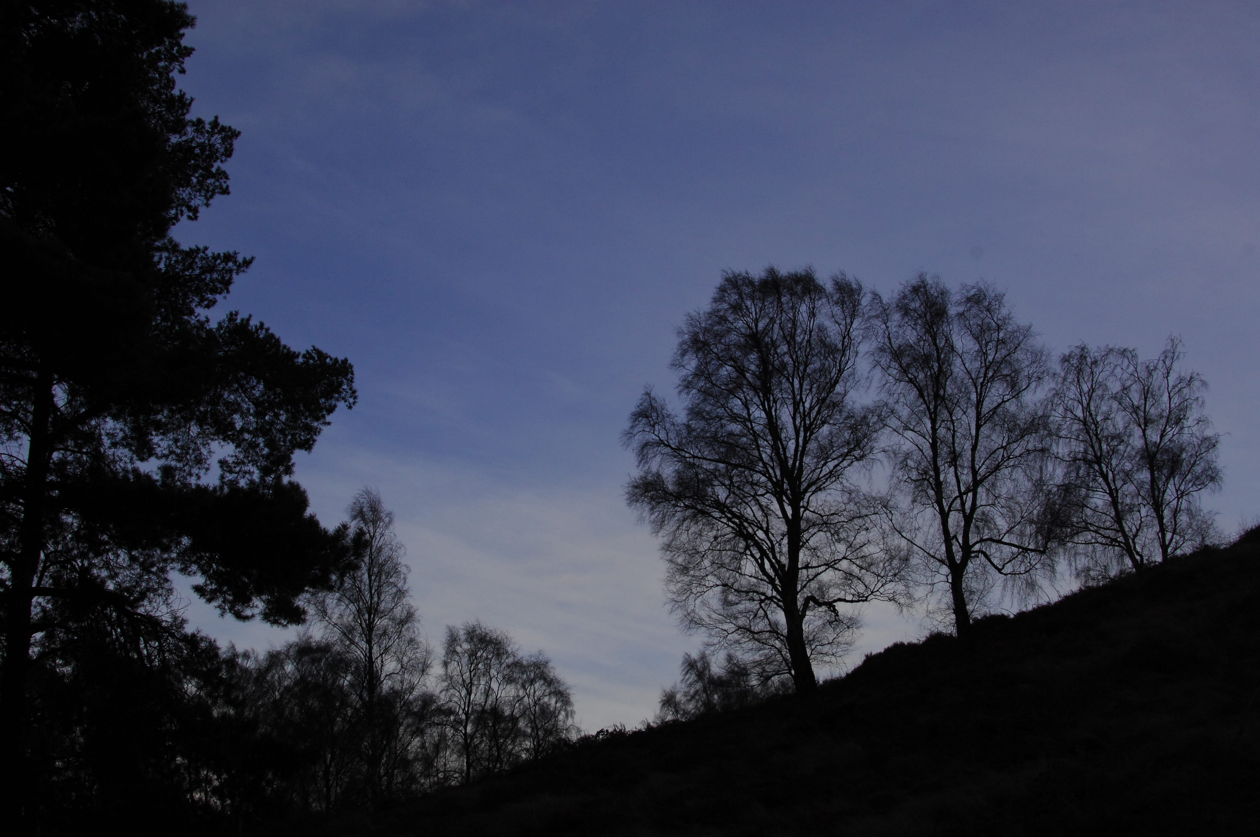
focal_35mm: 52
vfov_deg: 25.7
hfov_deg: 37.9
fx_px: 1835
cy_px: 418
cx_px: 630
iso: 400
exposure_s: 1/400
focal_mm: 35
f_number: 8
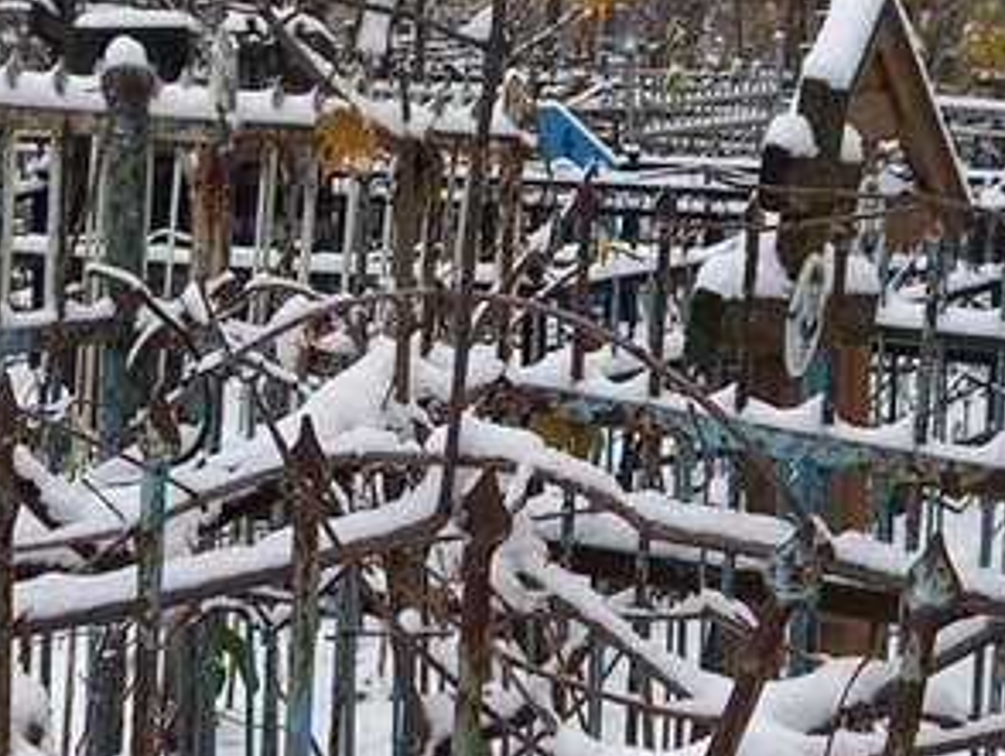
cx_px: 448
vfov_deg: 17.0
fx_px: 2528
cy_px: 349
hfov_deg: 22.5
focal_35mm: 87
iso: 40
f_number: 2
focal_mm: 4.6
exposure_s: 1/50
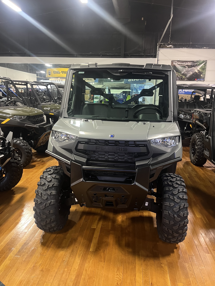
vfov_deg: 67.3
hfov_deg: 53.1
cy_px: 143
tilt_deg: -12.9
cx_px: 108
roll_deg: -0.3
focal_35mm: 26
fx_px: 215
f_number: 1.6
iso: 500
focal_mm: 5.1
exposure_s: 1/40
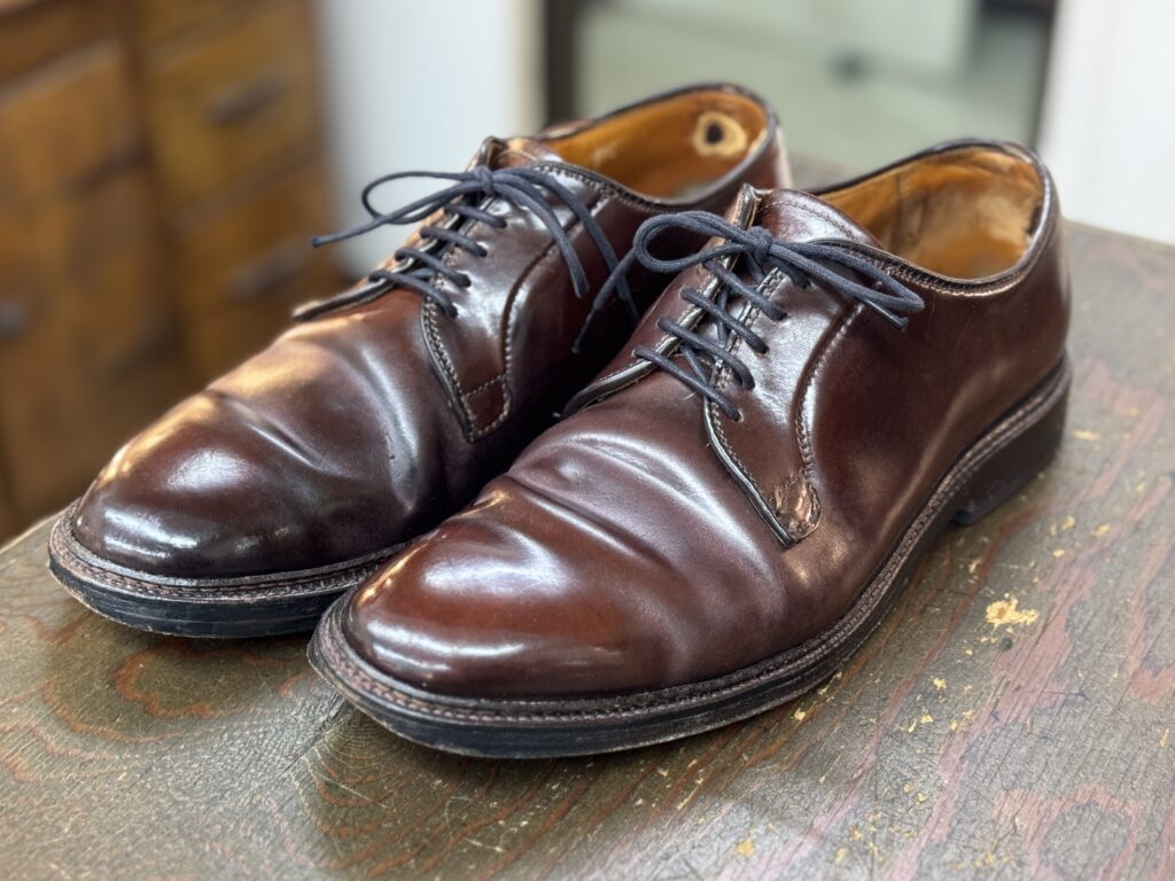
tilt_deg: -35.0
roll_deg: +1.7
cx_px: 588
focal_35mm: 48
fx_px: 1629
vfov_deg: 30.3
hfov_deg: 39.7
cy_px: 440
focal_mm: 6.76
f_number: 1.78
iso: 250
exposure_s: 1/60
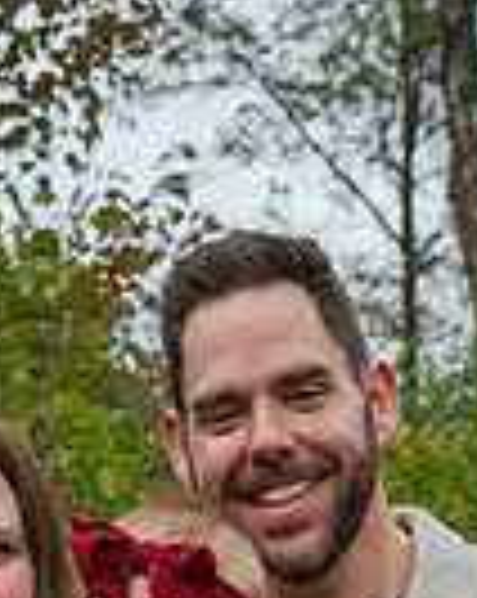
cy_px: 917
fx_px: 2582
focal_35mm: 146
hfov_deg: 10.5
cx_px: 135
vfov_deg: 12.5
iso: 400
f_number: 7.1
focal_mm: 46
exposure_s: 1/500
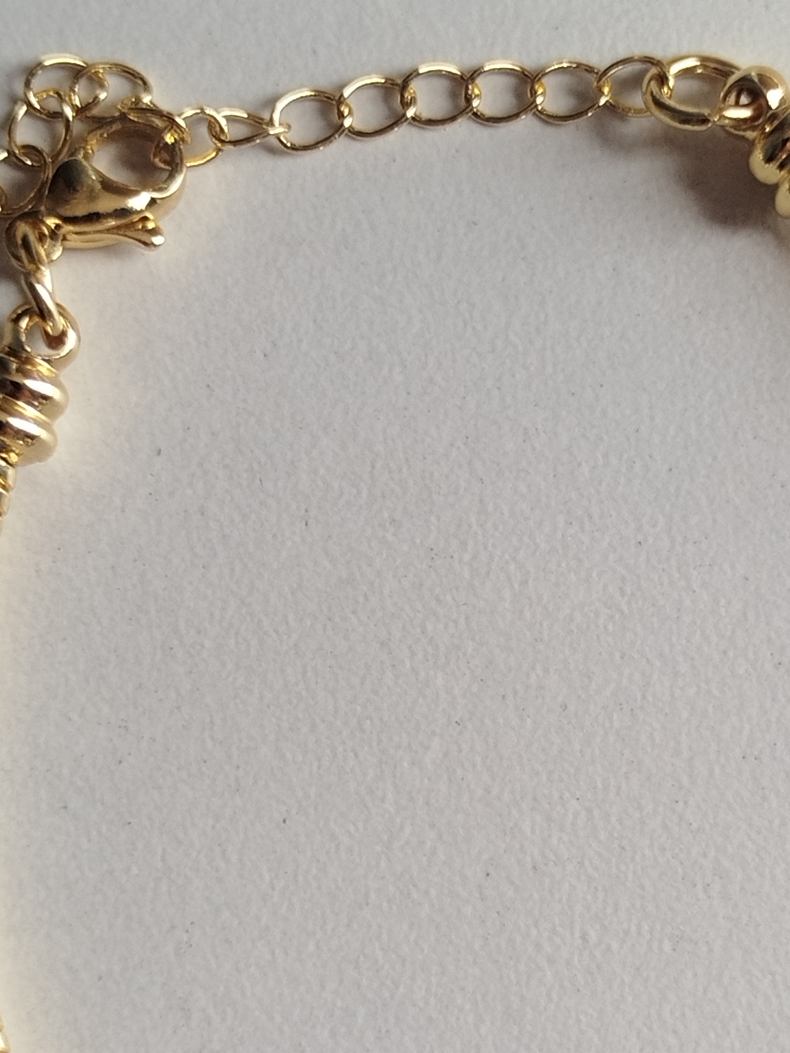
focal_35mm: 97
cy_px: 634
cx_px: 498
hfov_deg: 15.2
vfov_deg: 20.2
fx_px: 2952
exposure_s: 1/120
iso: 100
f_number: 1.7
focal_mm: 5.31
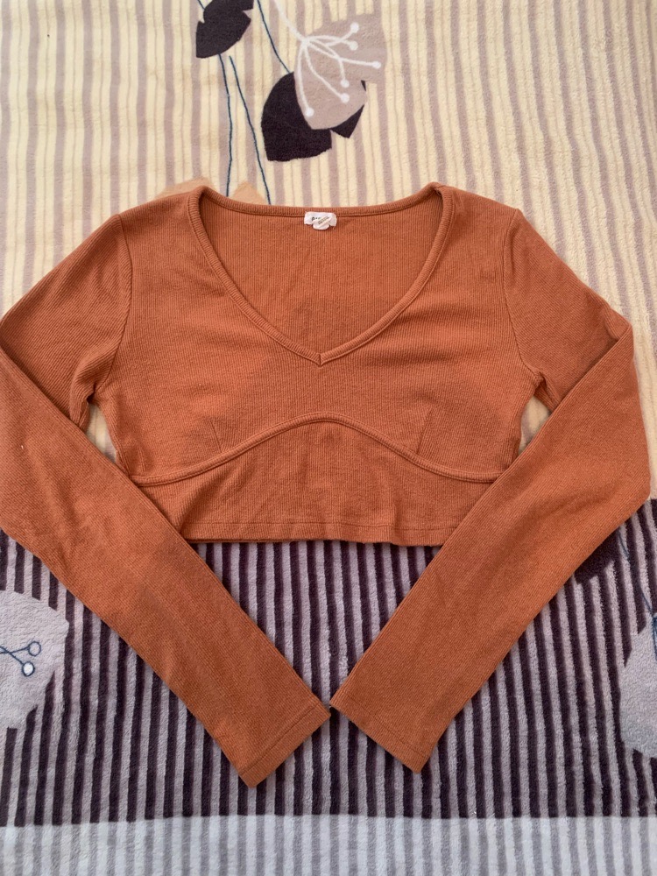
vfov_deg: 67.3
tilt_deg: -84.2
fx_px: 658
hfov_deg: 53.1
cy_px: 438
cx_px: 328
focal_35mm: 26
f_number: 1.8
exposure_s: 1/50
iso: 250
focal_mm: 4.25
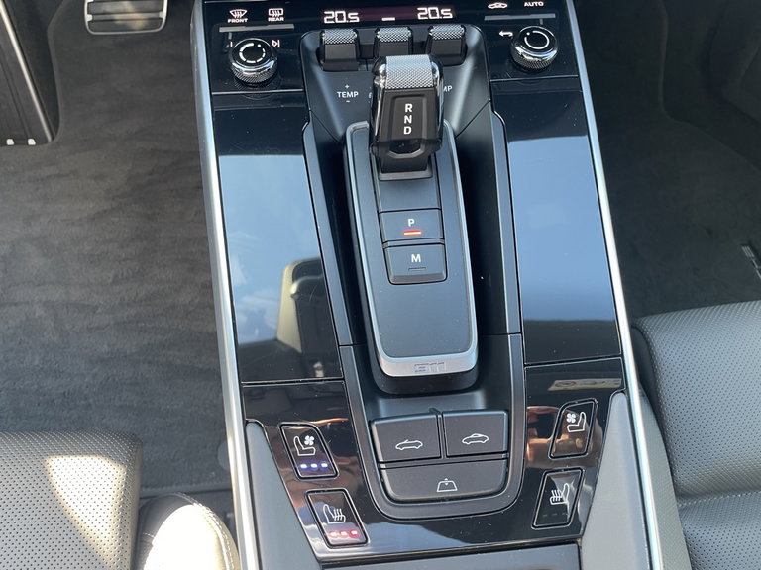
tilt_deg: -55.0
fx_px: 572
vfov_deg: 53.1
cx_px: 380
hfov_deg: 67.3
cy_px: 285
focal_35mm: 26
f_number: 1.6
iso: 125
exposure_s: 1/83
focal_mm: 4.2
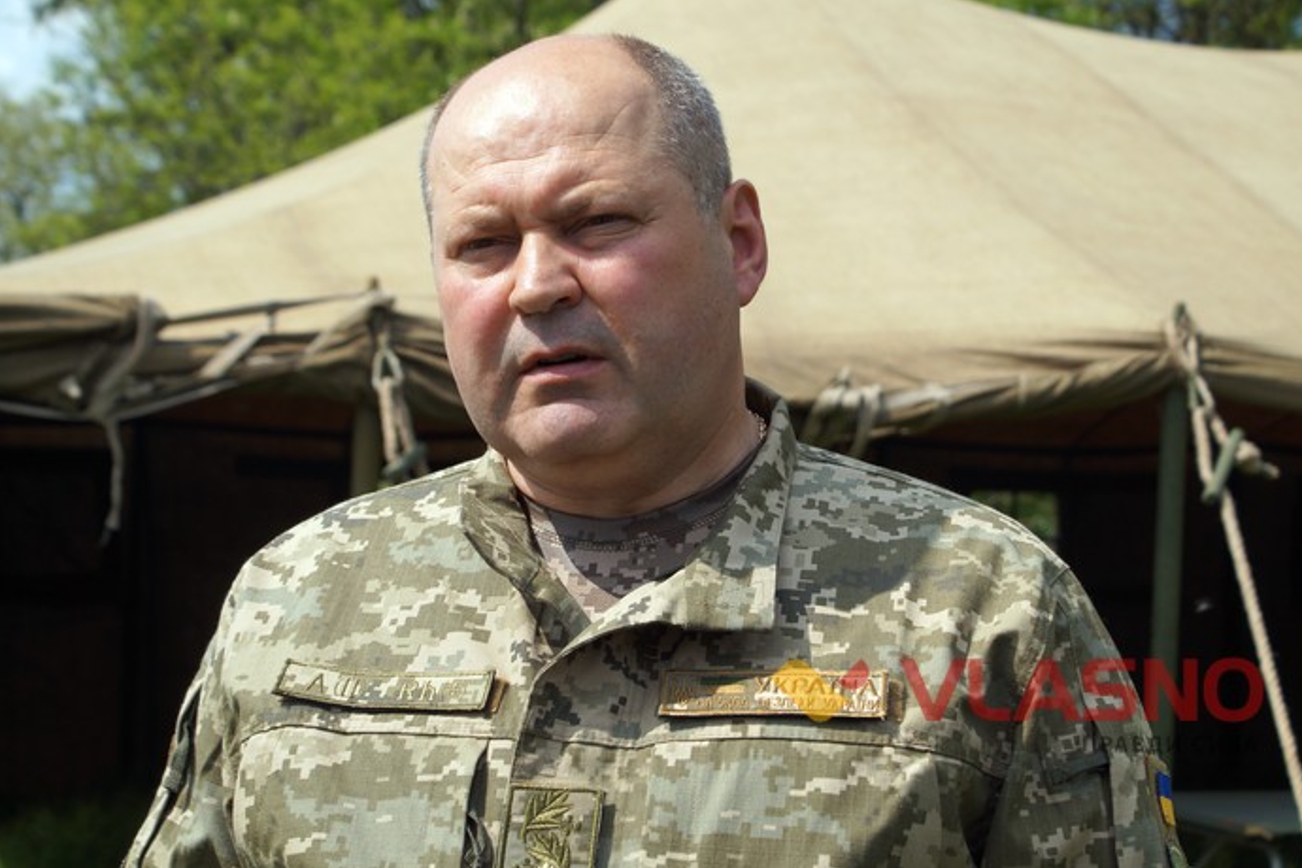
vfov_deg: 17.9
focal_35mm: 76
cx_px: 657
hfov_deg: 26.7
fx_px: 2748
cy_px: 435
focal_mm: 50
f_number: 6.3
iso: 100
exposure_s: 1/500
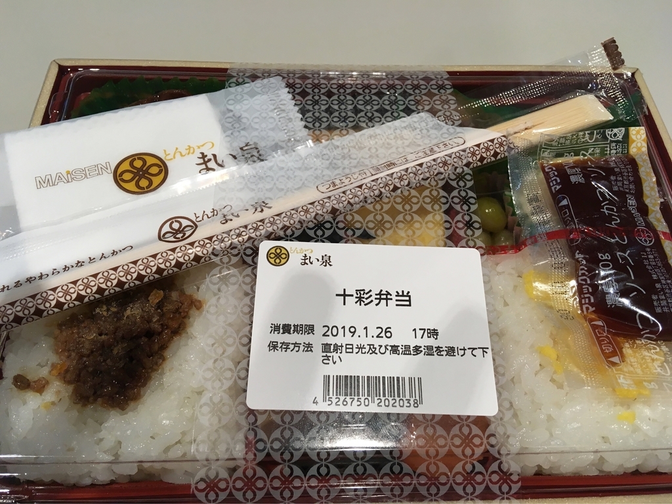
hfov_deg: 61.7
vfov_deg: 48.2
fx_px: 563
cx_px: 336
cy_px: 252
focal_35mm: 29
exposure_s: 1/30
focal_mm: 4.15
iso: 32
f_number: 2.2
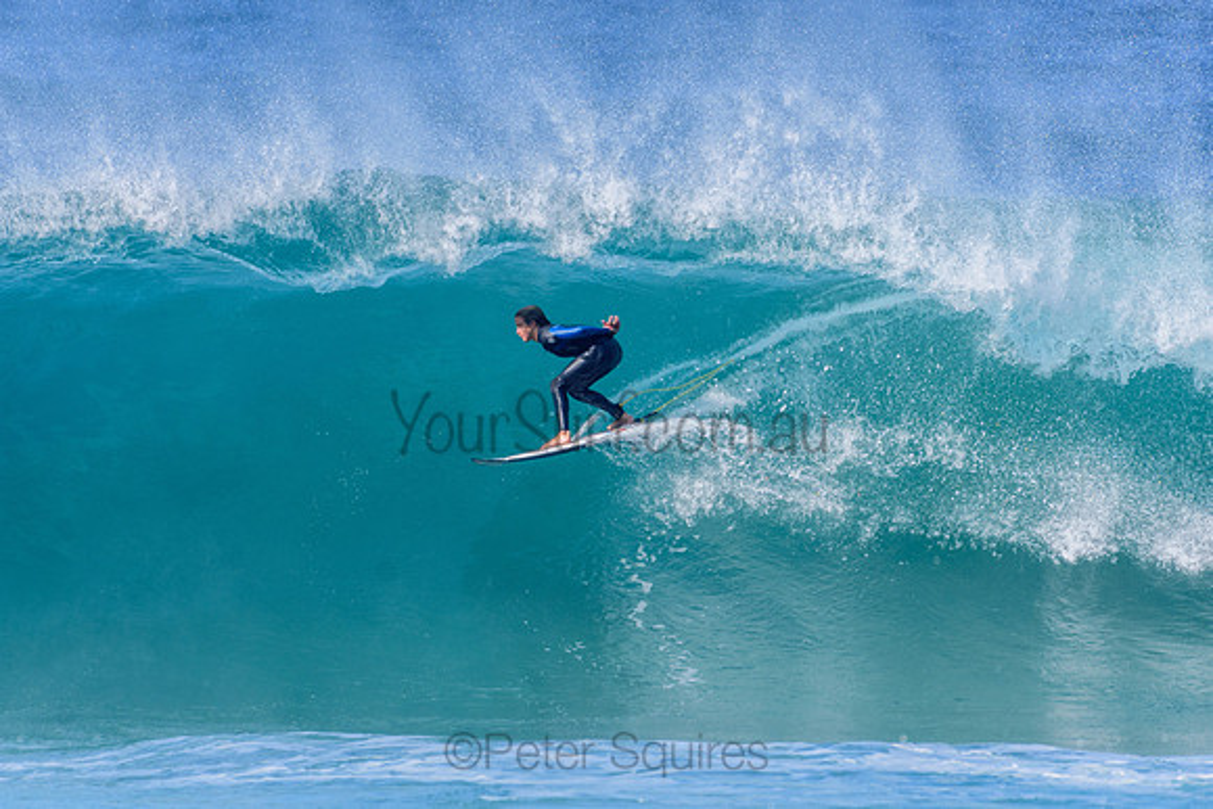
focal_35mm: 750
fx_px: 25279
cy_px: 404
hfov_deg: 2.7
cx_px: 606
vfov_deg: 1.8
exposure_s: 1/2000
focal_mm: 500
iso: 360
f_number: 5.6
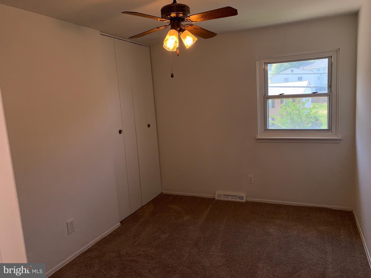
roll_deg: +3.6
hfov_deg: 67.3
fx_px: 279
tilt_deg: -9.6
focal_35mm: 26
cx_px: 186
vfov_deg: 53.1
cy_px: 139
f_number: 1.8
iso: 25
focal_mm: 4.25
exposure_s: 1/271
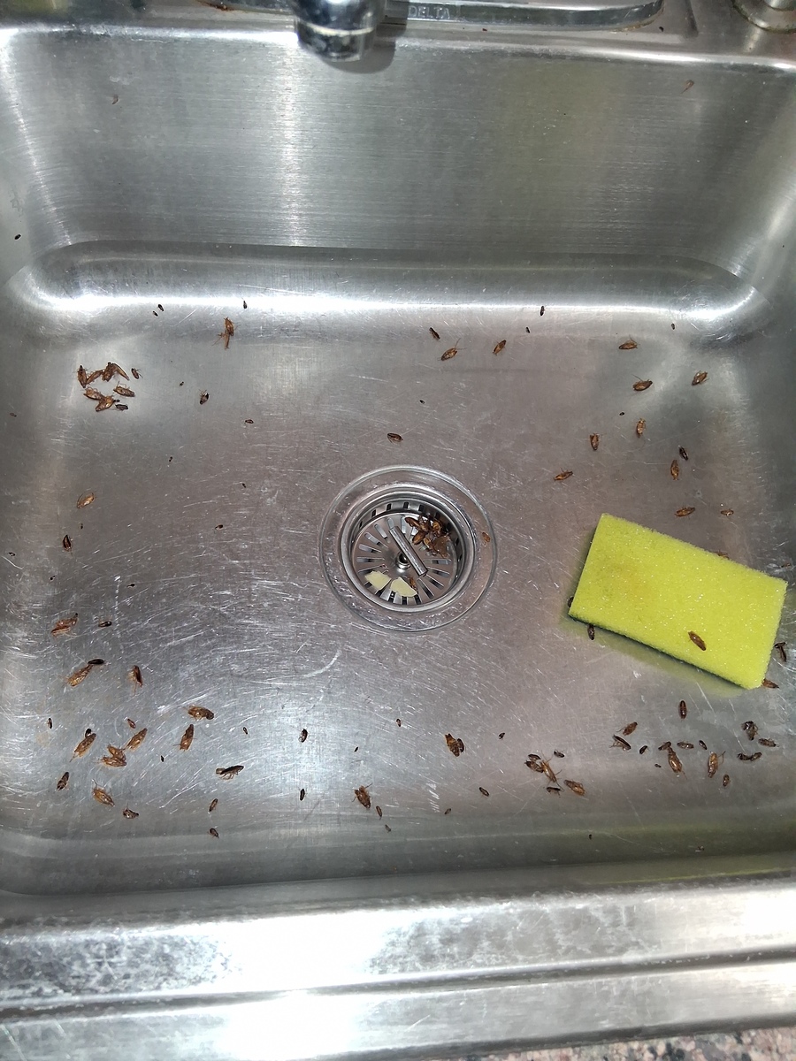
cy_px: 530
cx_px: 398
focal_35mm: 26
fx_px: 797
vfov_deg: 67.3
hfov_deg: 53.1
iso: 250
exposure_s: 1/120
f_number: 1.8
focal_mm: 3.98
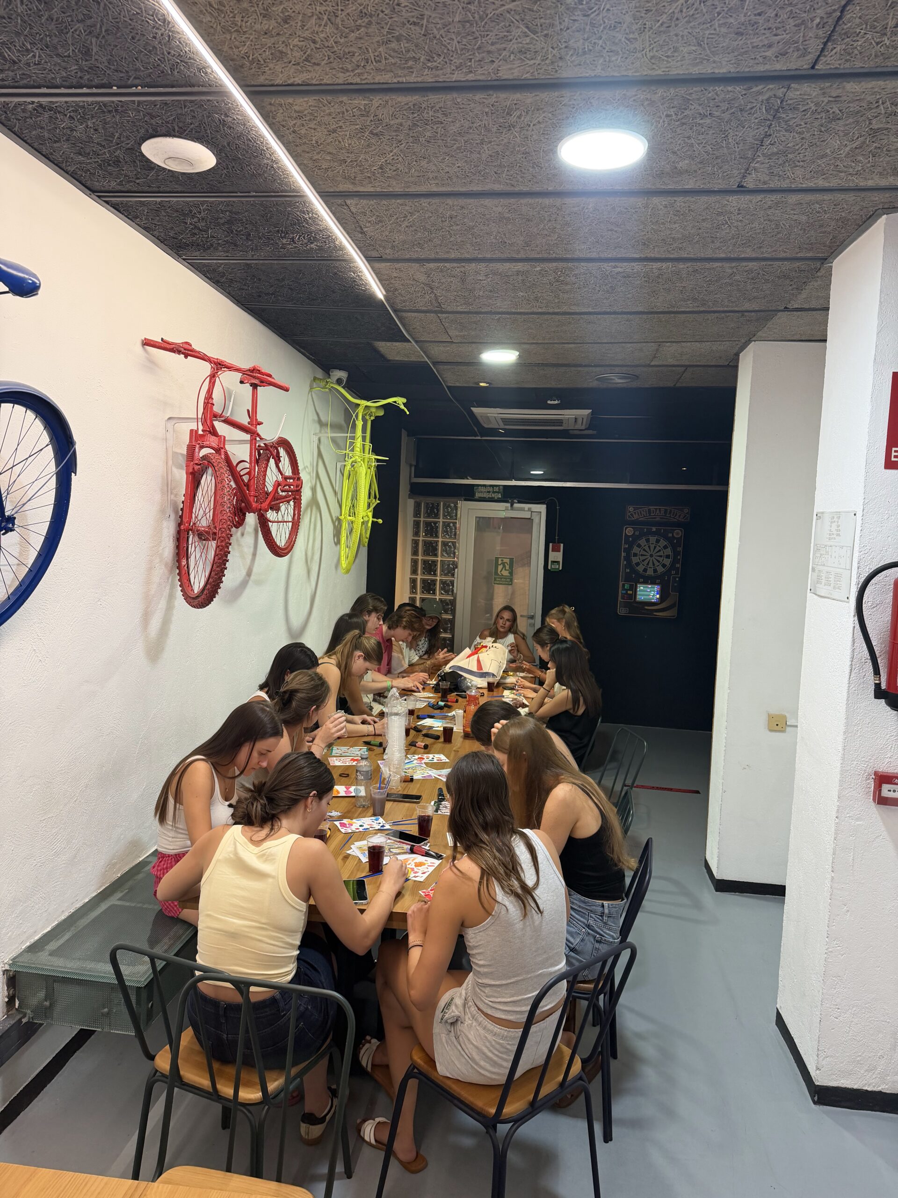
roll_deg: -2.8
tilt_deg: -5.0
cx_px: 449
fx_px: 830
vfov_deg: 71.6
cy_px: 599
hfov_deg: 56.8
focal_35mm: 24
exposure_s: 1/50
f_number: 1.78
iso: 200
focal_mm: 6.76
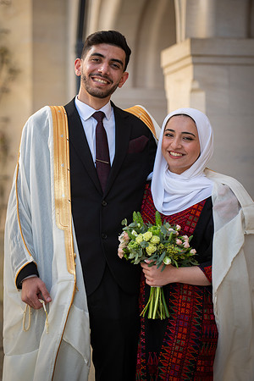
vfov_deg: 18.6
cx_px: 127
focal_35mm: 110
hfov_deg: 12.5
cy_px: 190
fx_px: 1164
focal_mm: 110
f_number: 2.8
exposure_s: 1/1250
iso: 100
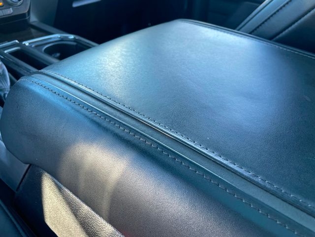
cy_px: 118
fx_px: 237
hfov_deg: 67.3
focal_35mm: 26
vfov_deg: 53.1
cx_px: 158
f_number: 1.6
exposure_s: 1/121
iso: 64
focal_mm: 4.2
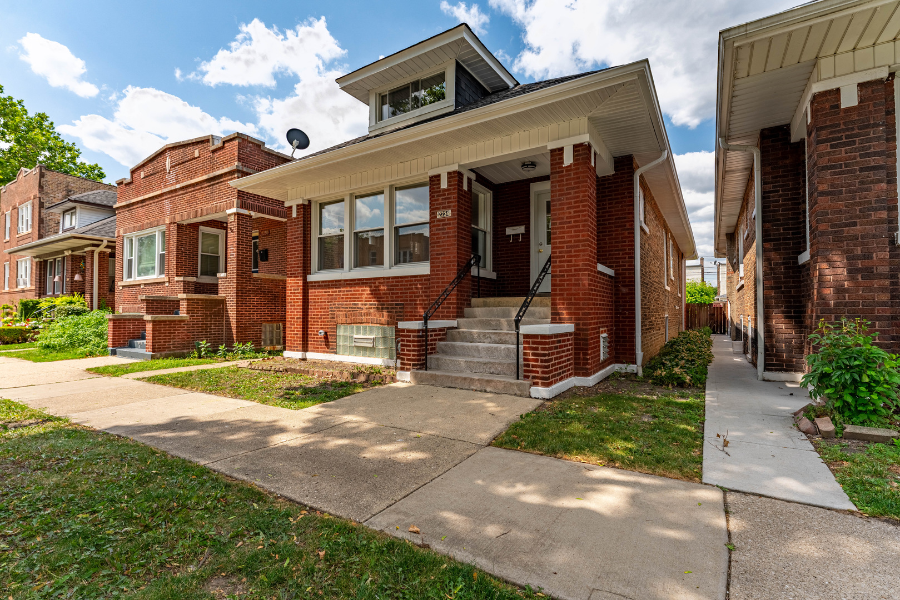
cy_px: 300
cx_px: 450
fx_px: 413
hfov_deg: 95.0
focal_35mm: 16
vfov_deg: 72.1
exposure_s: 1/8000
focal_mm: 16.5
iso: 200
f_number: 7.1
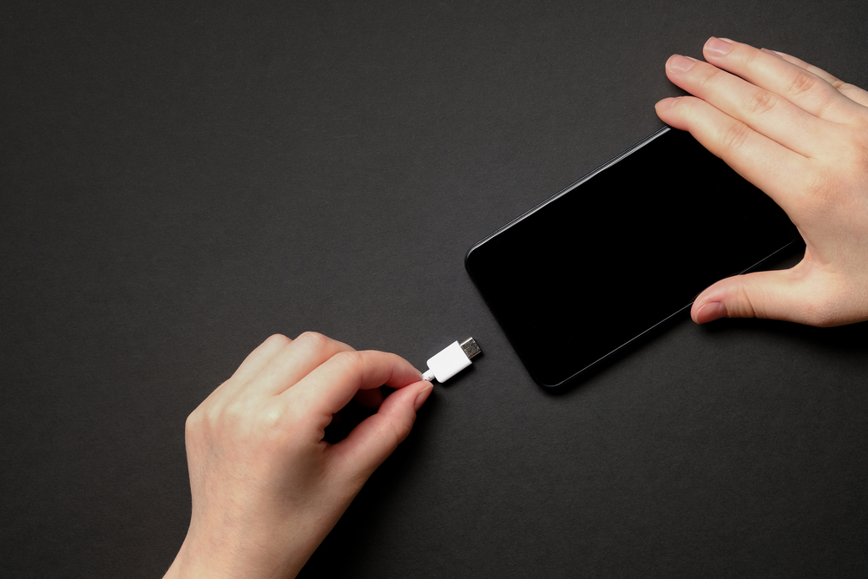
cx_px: 434
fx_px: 2170
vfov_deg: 15.2
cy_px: 290
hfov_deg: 22.6
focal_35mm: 90
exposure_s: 1/125
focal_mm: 60
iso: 200
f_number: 4
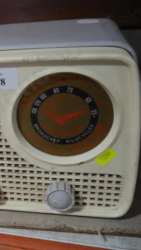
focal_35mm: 44
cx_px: -30
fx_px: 292
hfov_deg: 24.5
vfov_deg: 46.4
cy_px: 129
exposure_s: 1/60
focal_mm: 14
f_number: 3.5
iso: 250
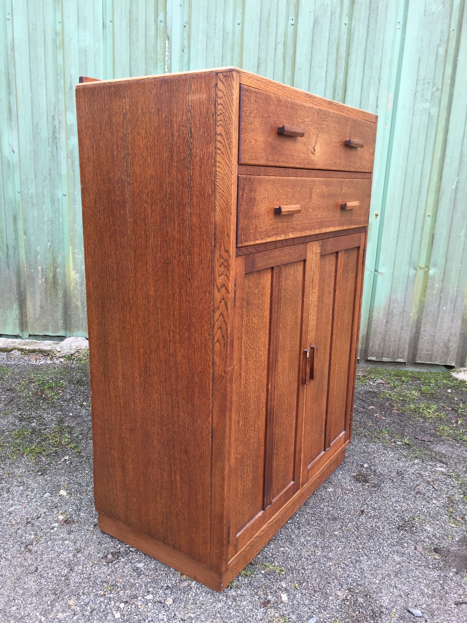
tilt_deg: -15.3
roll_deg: -3.0
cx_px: 234
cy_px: 312
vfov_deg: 61.7
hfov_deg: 48.2
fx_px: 522
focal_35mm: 29
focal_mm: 4.15
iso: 32
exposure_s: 1/130
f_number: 2.2
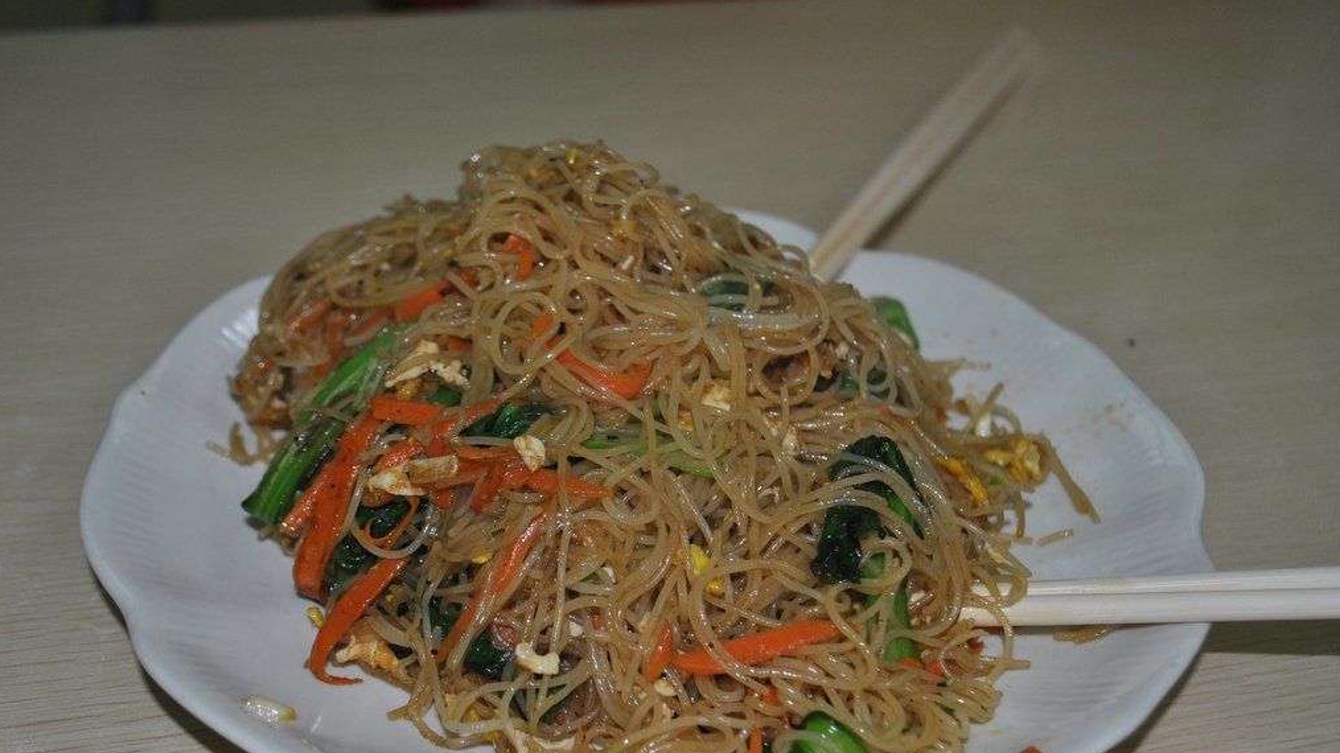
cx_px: 671
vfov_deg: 22.2
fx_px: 1918
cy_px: 450
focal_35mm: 54
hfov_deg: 38.5
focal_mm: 34
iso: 200
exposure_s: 1/60
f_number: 5
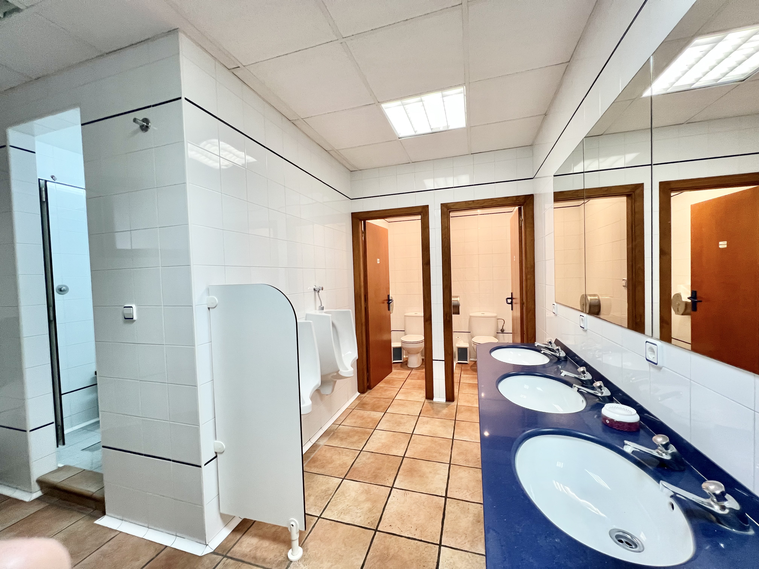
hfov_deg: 106.2
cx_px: 380
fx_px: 285
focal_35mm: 13
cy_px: 284
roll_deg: +2.0
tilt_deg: -0.7
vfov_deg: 89.9
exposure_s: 1/100
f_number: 1.8
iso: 250
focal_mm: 1.57
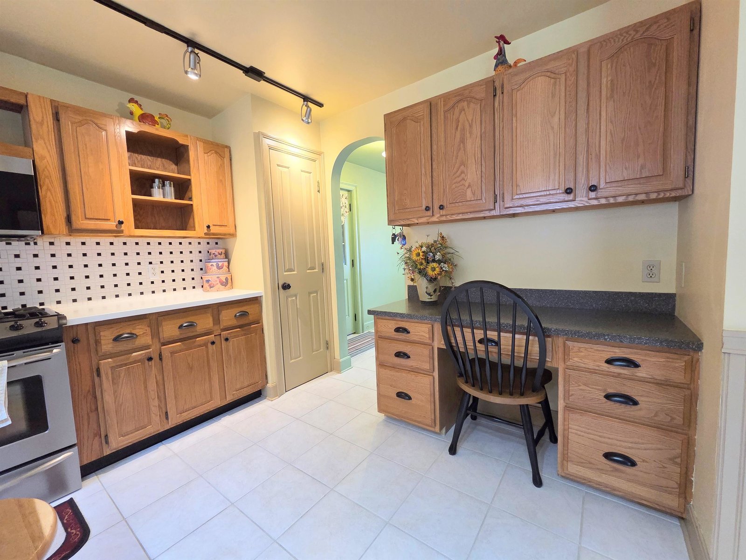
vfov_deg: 89.9
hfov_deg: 106.2
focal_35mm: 13
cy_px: 280
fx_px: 280
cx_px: 373
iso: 400
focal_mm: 2.2
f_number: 2.2
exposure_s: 1/60
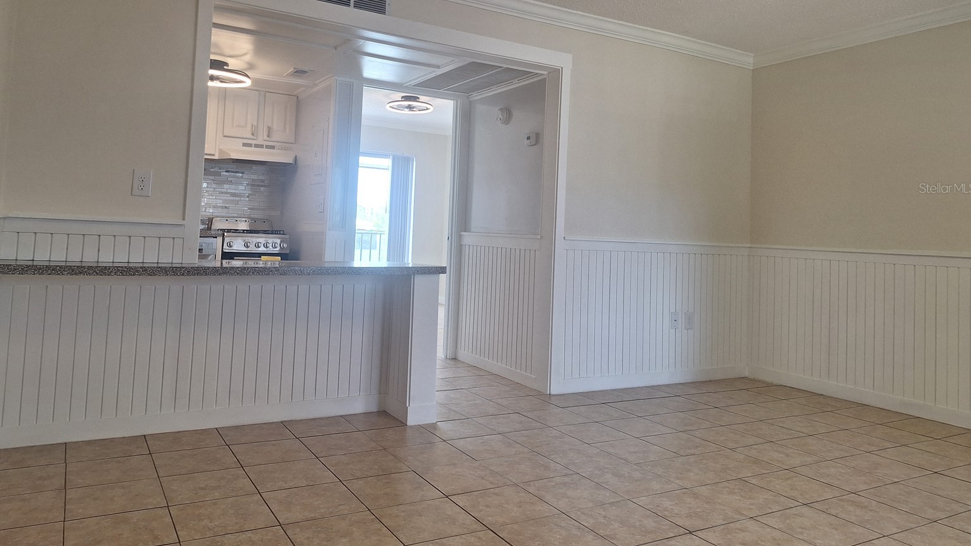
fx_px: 669
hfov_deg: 71.9
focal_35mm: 26
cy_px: 188
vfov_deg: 43.8
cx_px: 475
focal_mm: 5.54
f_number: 1.8
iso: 80
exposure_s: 1/60
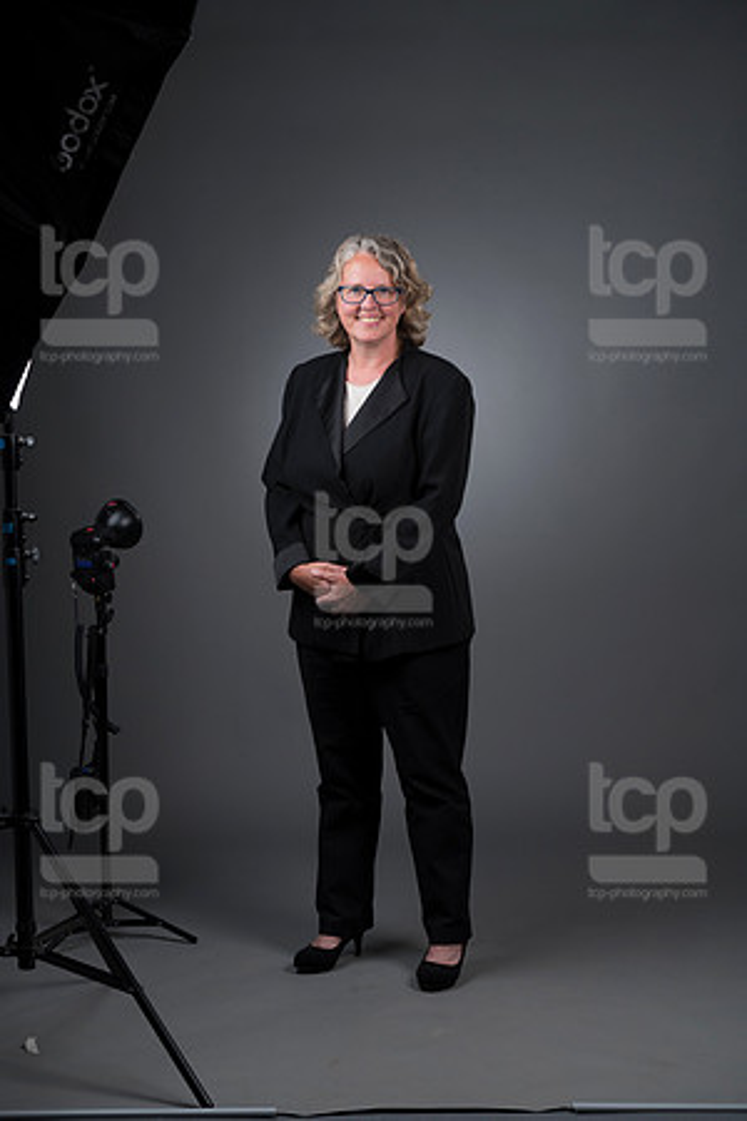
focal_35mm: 80
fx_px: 2490
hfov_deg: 17.1
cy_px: 560
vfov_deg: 25.4
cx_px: 374
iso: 160
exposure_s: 1/250
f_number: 5.6
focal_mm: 80
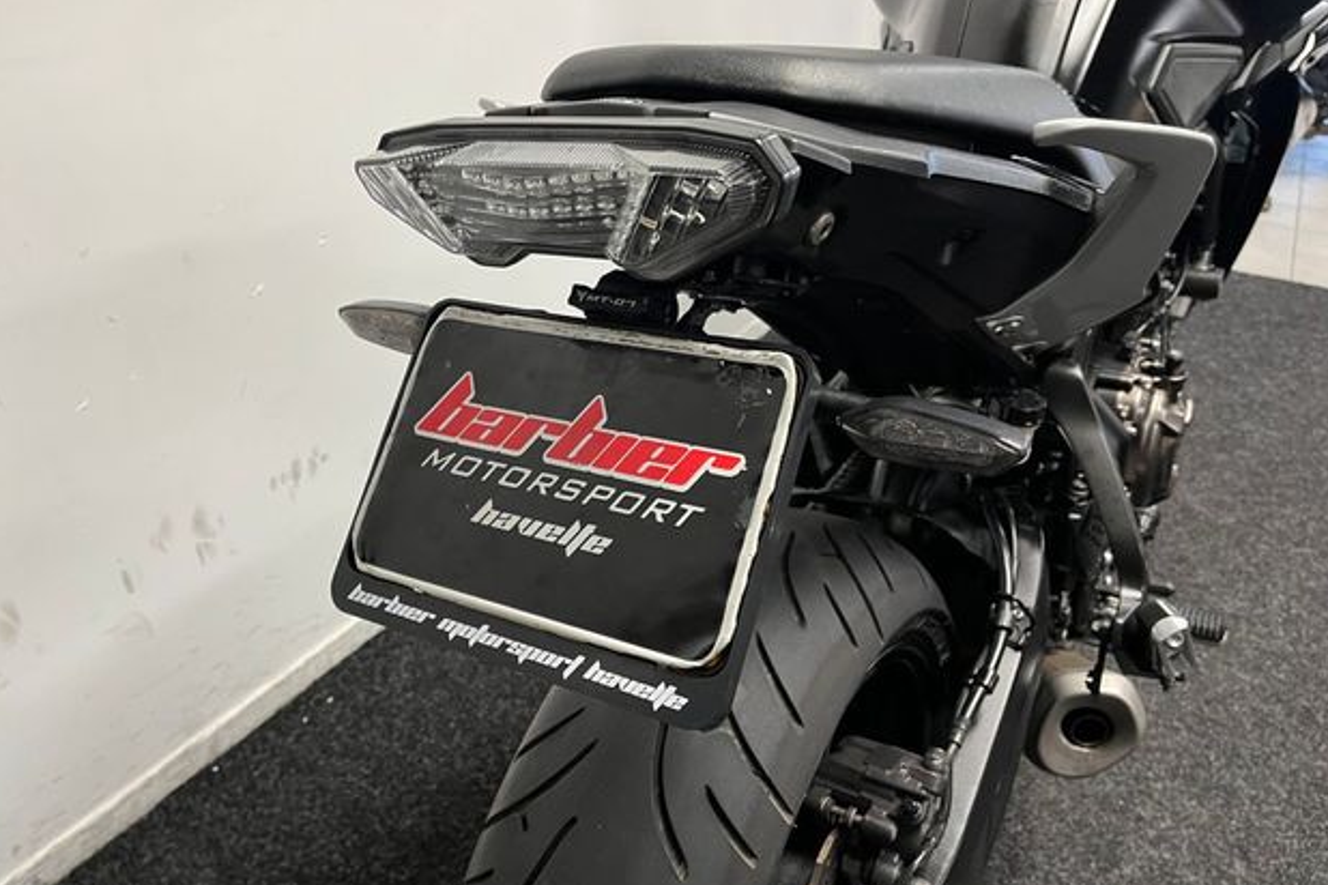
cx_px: 643
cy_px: 436
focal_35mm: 28
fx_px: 1033
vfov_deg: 46.4
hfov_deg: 65.5
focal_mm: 5.1
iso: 160
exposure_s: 1/50
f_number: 1.6
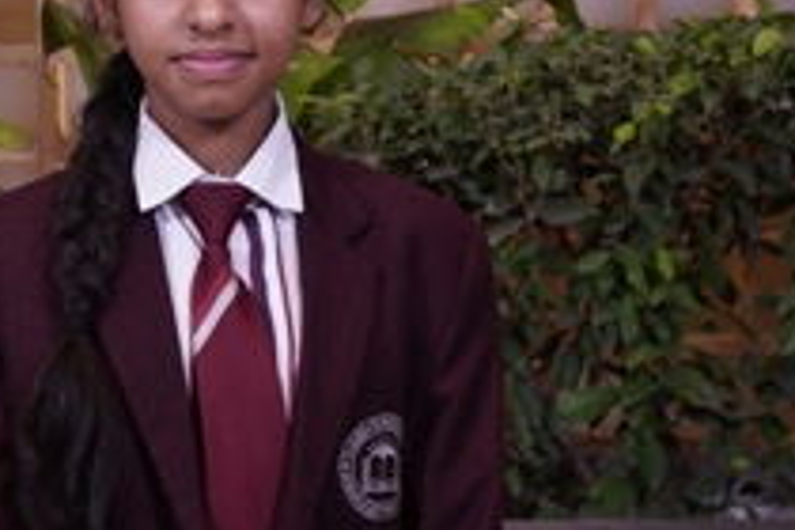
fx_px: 2738
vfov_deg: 11.1
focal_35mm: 124
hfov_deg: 16.5
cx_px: 216
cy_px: 225
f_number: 5
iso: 500
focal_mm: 39
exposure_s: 1/125
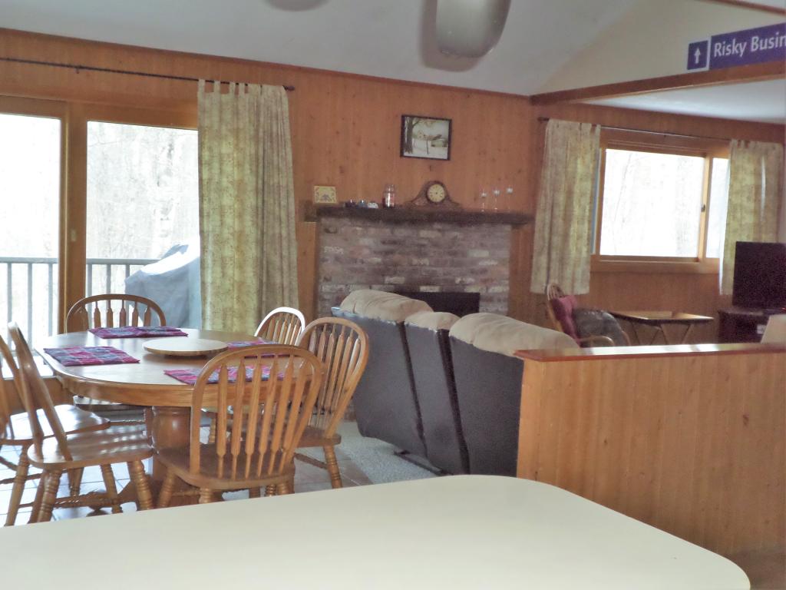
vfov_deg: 39.7
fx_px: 817
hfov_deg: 51.4
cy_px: 295
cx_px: 393
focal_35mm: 36
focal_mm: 6.5
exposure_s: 1/45
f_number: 3
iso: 400
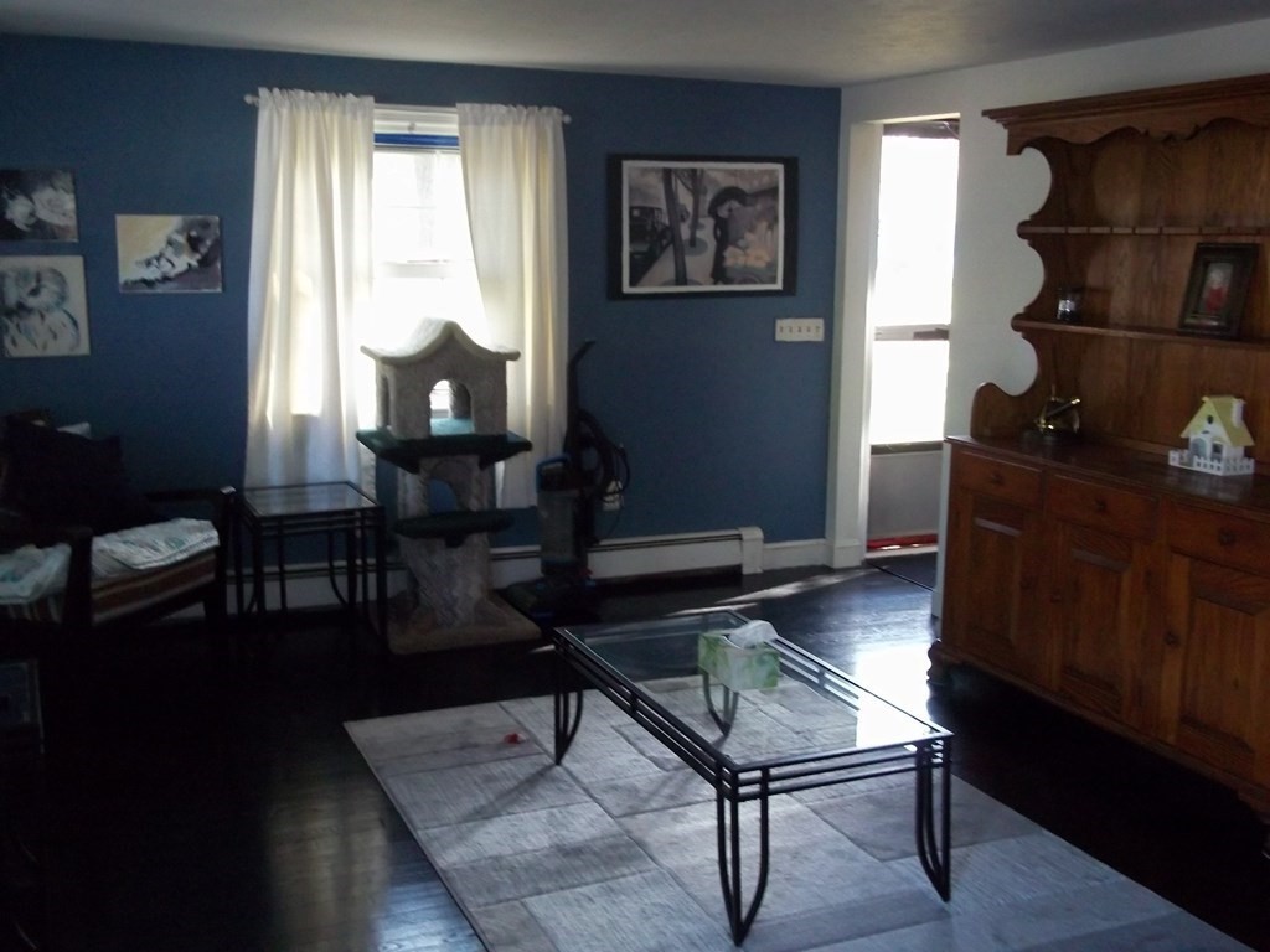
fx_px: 1321
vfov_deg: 39.7
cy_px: 476
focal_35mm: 36
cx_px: 635
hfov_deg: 51.4
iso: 320
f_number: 3.1
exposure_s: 1/30
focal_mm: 6.5
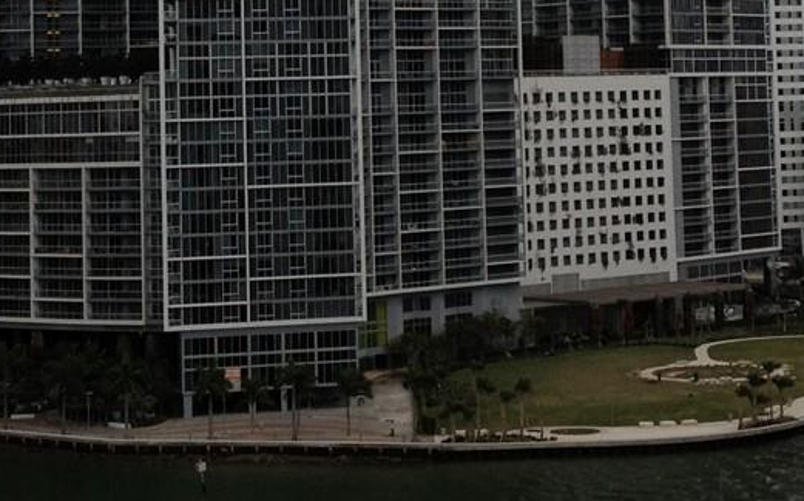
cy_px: -76
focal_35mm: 114
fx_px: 2497
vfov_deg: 11.3
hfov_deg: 18.3
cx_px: 426
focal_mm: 4.28
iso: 64
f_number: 2.4
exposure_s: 1/312
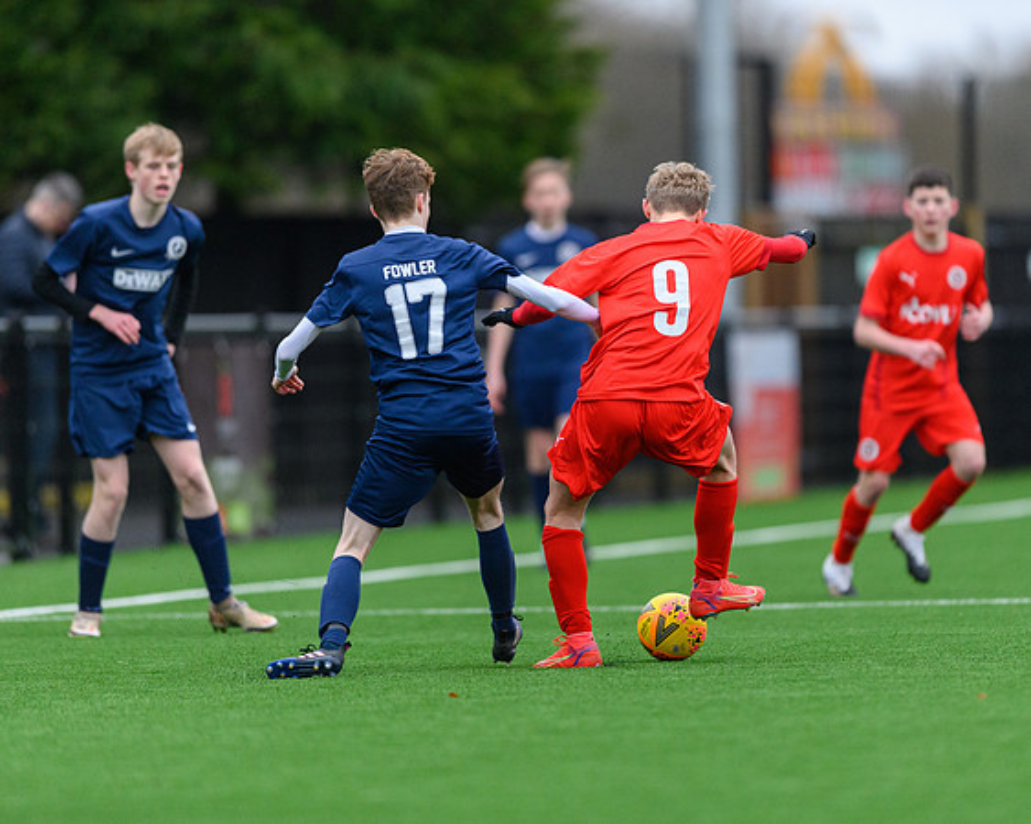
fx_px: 14840
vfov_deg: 3.2
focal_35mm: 486
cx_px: 618
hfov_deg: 4.0
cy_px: 419
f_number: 2.8
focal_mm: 400
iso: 3600
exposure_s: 1/2000
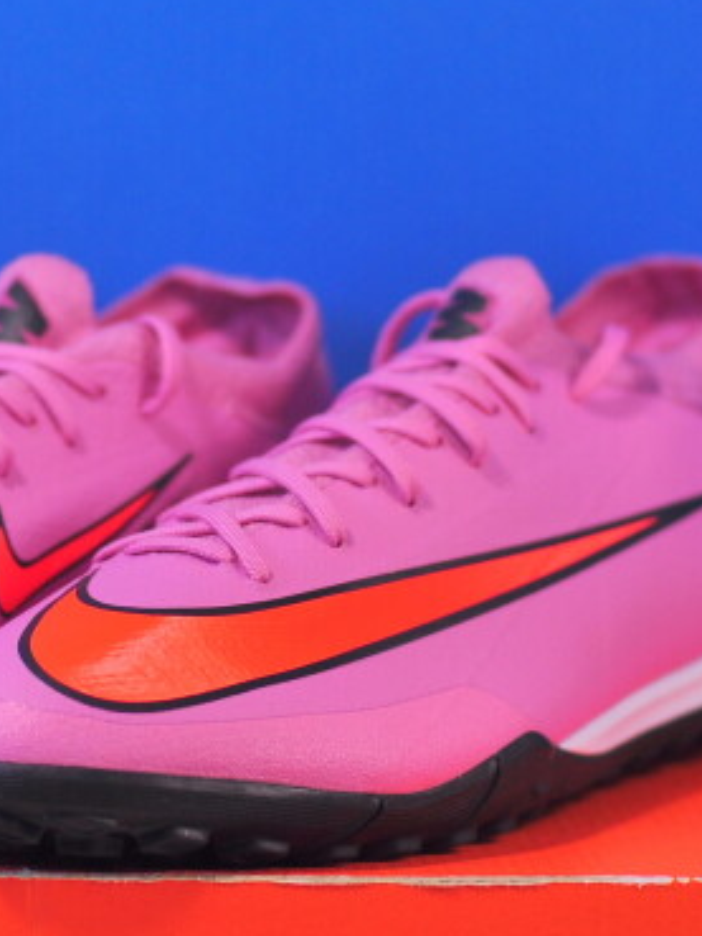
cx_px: 144
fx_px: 4216
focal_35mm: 156
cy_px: 336
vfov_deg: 12.6
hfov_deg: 9.5
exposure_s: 1/320
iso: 250
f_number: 2.5
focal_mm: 50
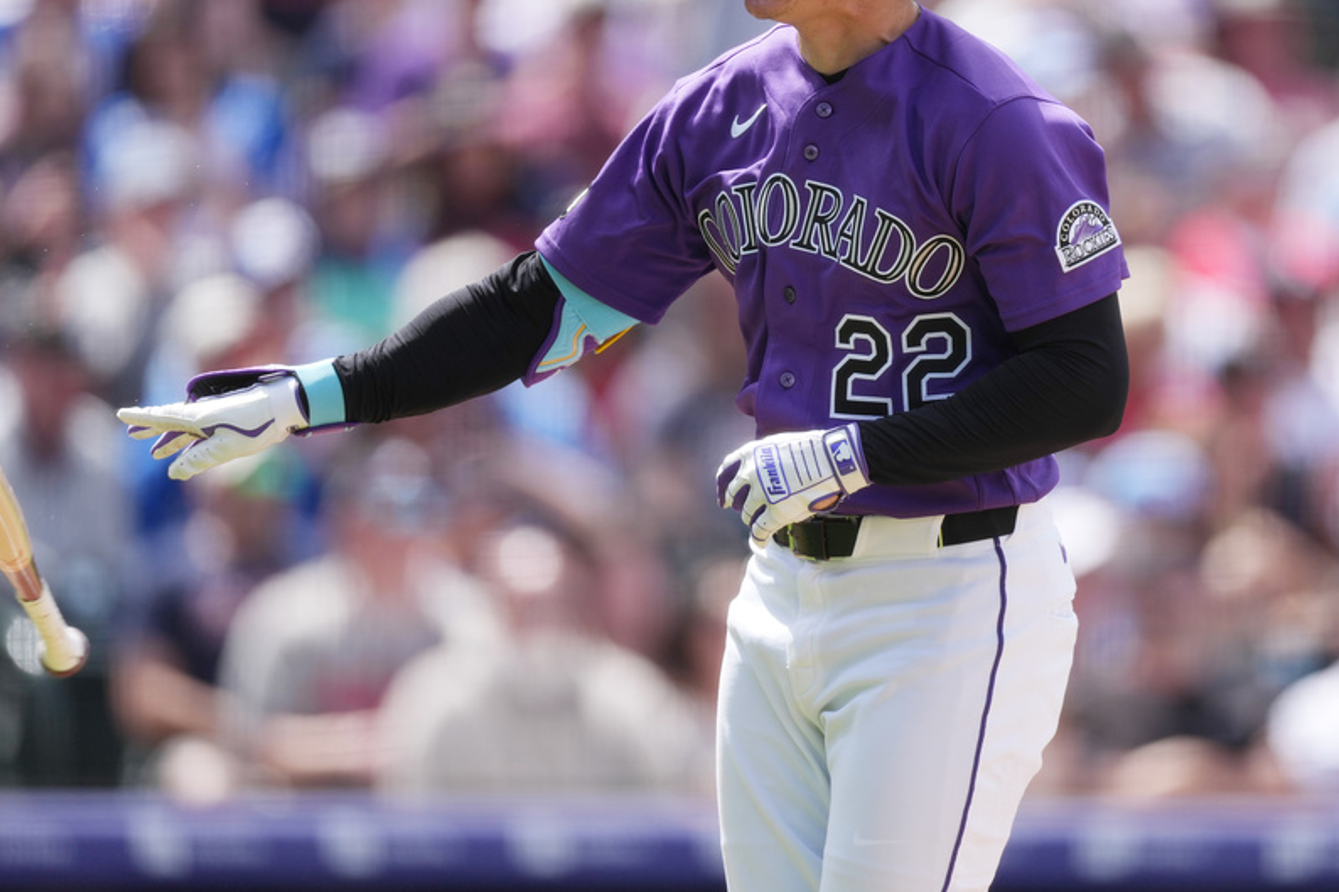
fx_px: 28781
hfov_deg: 2.7
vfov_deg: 1.8
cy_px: 330
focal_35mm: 774
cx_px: 754
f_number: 4
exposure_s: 1/1600
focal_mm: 600
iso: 400
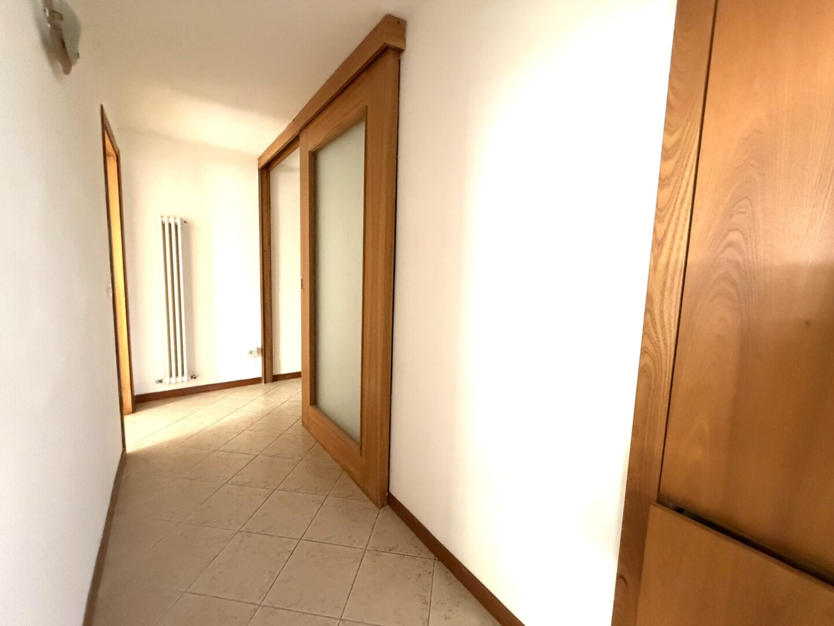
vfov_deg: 85.7
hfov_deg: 102.1
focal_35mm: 14
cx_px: 417
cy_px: 313
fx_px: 337
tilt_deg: -5.1
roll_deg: +0.0
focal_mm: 2.22
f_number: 2.2
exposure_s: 1/60
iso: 640
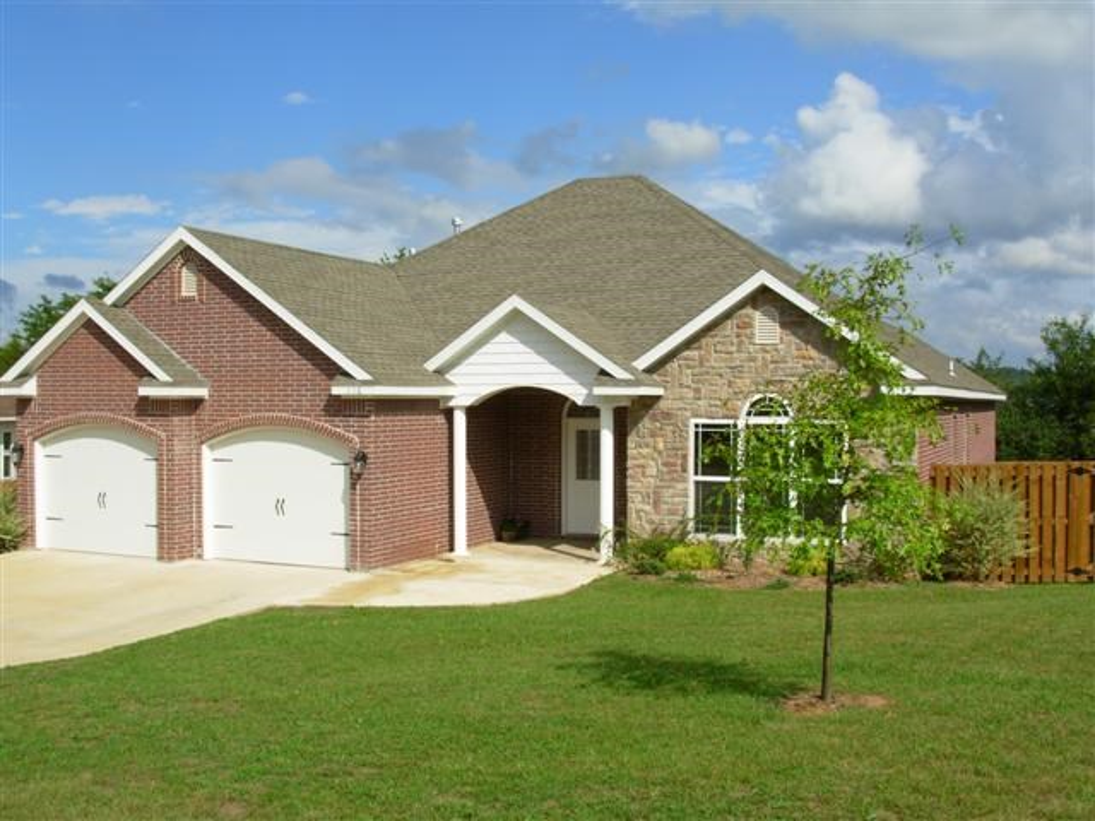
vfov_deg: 37.7
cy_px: 410
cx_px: 548
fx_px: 1202
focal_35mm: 38
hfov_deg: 49.0
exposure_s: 1/745
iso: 50
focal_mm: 6.3
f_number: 4.9
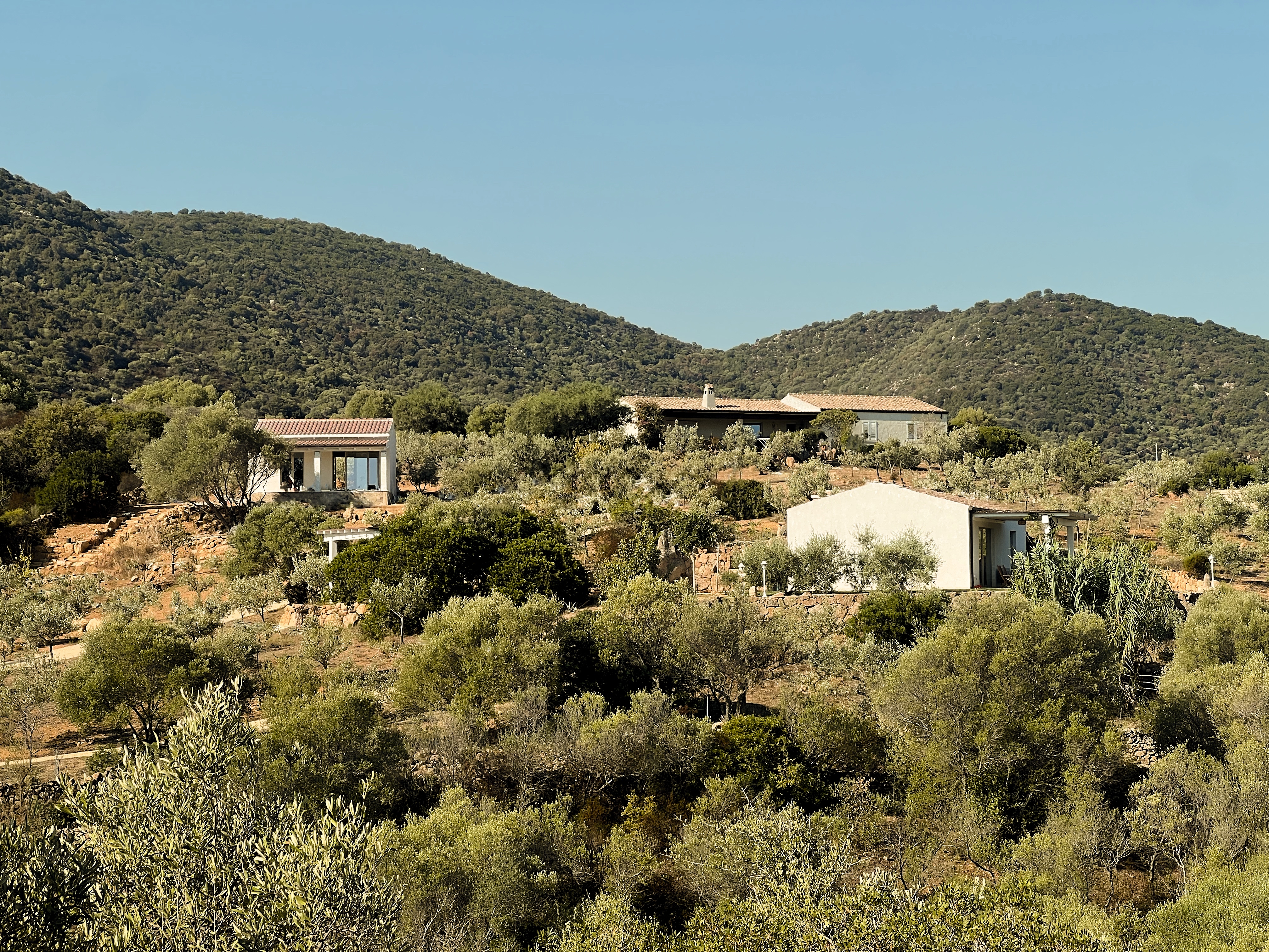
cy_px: 476
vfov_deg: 19.1
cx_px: 634
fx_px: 2823
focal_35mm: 77
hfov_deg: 25.3
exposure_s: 1/592
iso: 32
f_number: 2.8
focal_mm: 9
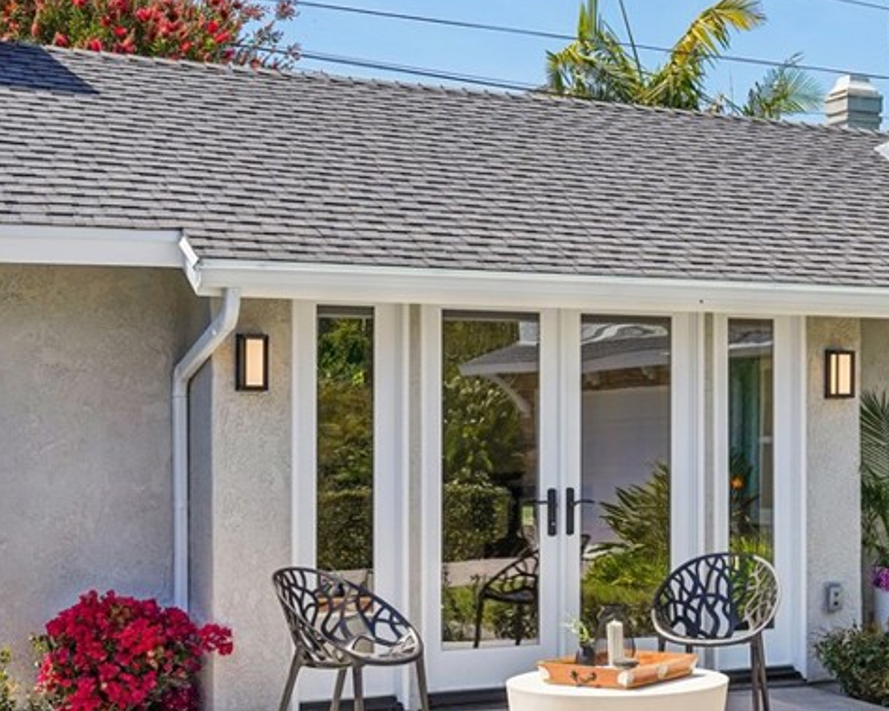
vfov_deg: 22.2
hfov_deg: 26.3
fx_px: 1815
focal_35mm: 69
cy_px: 374
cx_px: 850
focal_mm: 34
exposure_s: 1/800
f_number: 8
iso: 400
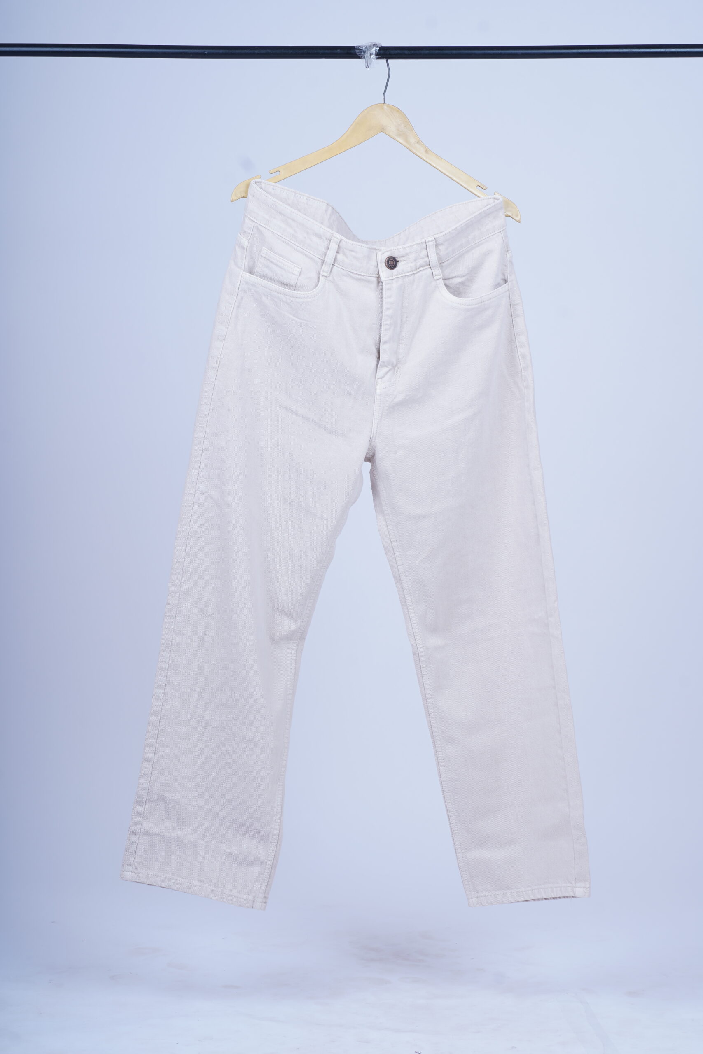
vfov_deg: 23.9
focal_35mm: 85
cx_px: 352
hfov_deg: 16.1
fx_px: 2489
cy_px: 527
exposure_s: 1/160
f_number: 9
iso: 100
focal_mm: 85
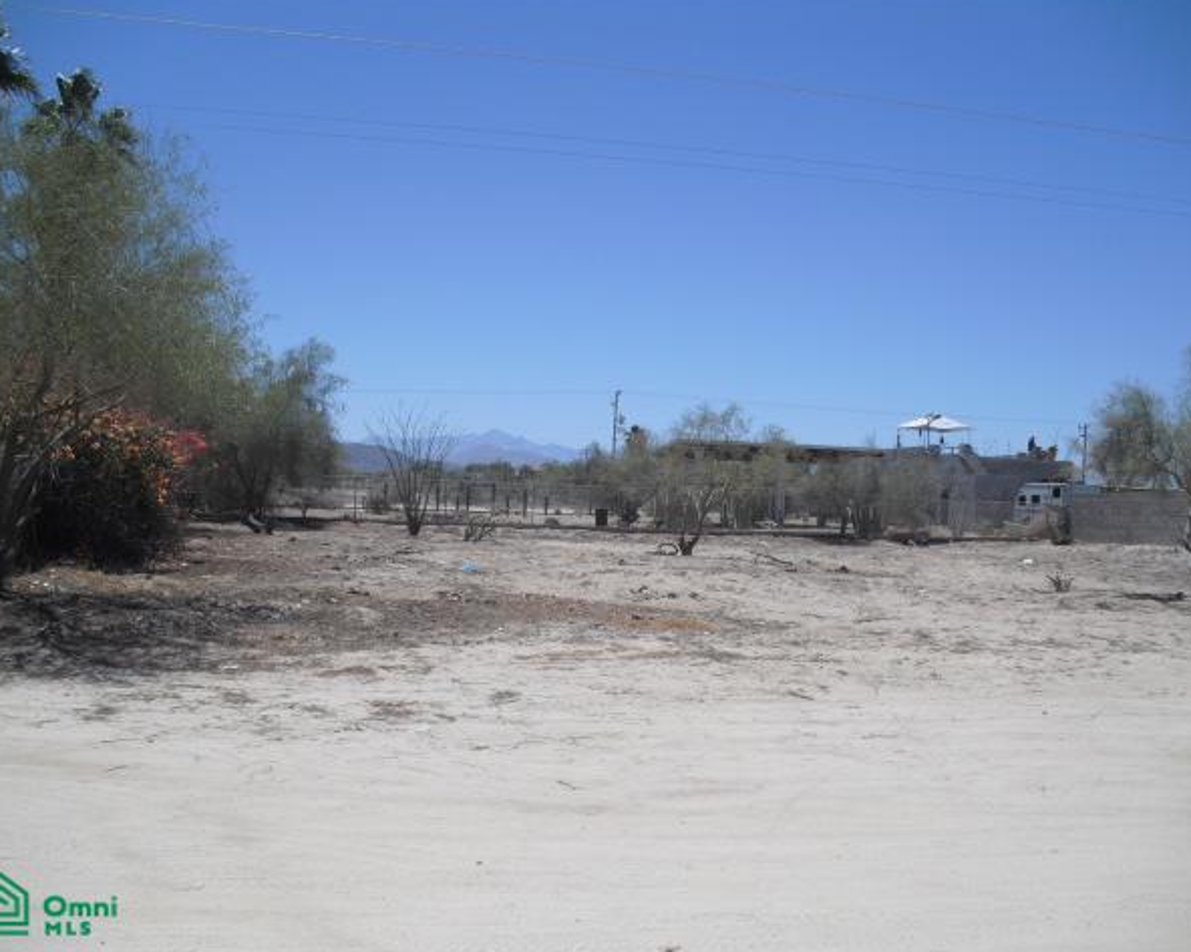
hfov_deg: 48.0
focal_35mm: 38
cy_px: 475
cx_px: 591
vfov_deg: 39.1
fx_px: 1339
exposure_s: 1/250
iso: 64
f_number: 7.8
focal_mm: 6.3
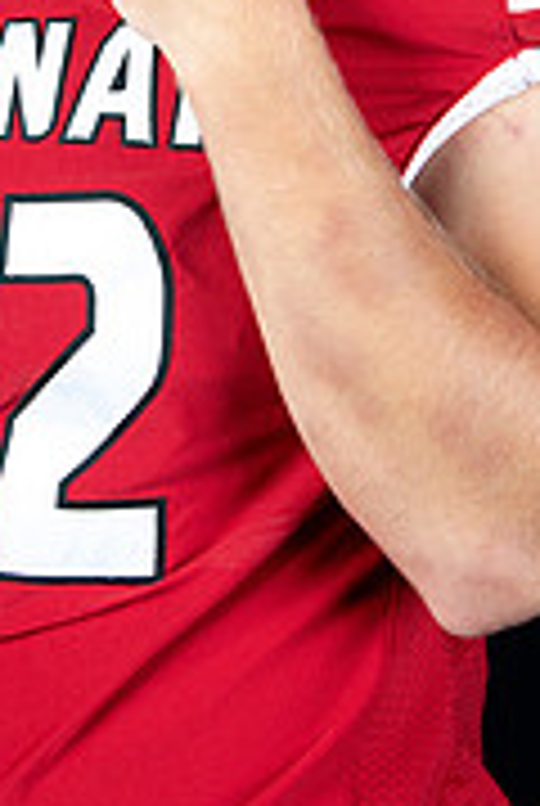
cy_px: 45
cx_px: 112
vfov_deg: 14.6
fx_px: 3093
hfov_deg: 10.0
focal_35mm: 138
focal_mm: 55
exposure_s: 1/160
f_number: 9
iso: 320
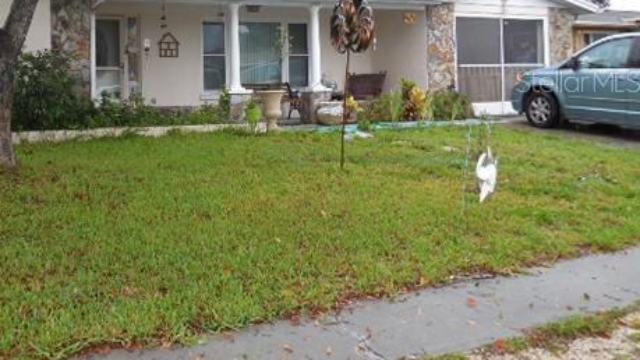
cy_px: 81
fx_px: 645
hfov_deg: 51.6
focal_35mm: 38
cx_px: 201
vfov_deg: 30.5
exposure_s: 1/30
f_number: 3.1
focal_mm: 4.5
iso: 125
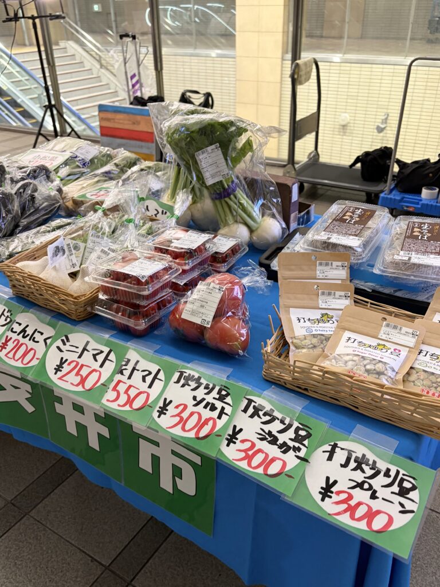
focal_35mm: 26
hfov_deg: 53.1
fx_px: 441
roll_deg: +0.6
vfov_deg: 67.3
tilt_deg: -32.7
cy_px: 294
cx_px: 220
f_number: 1.6
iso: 200
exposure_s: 1/50
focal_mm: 5.96
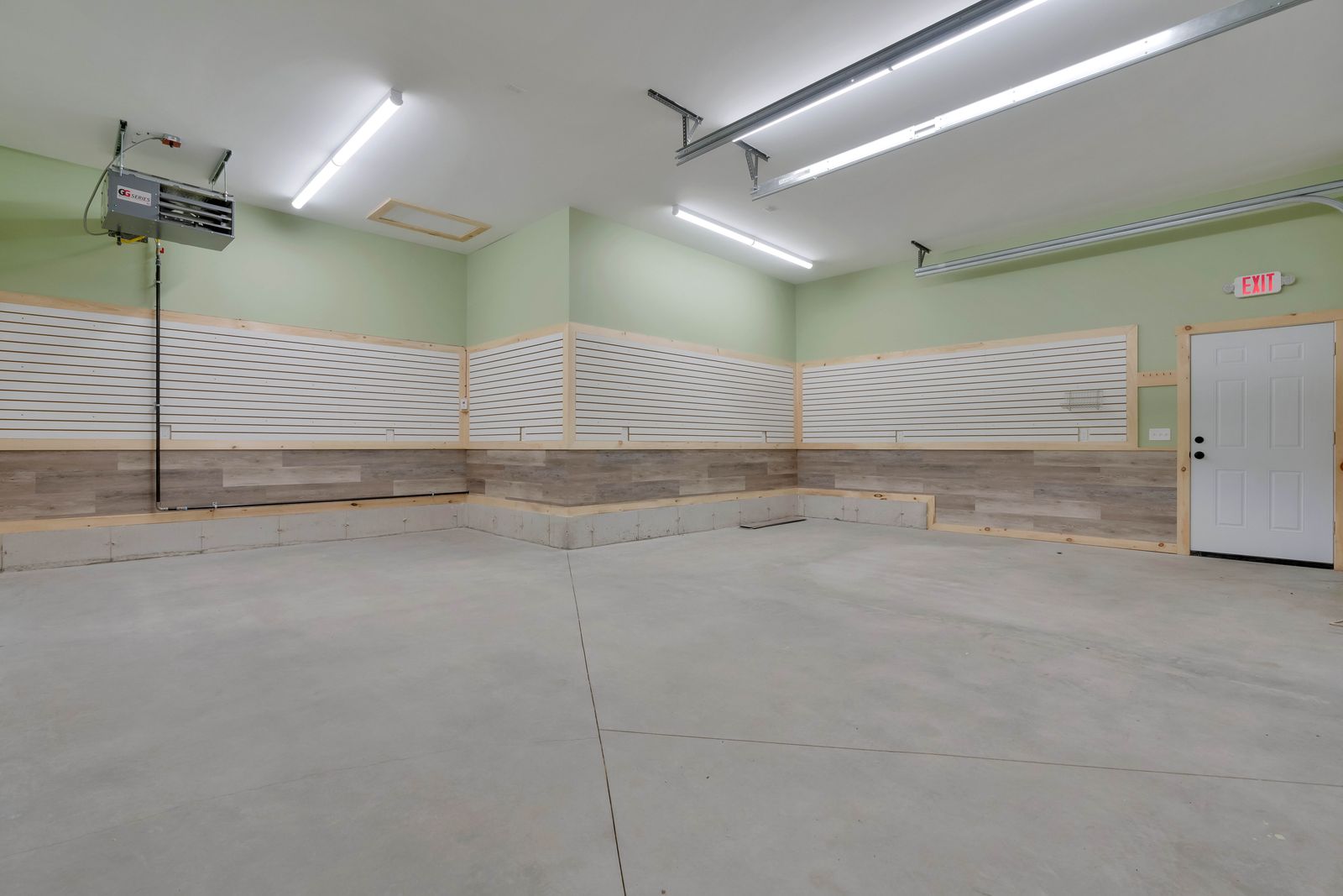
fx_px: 597
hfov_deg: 96.7
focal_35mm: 16
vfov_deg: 73.8
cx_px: 672
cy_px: 448
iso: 800
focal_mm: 16
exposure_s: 1/320
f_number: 8
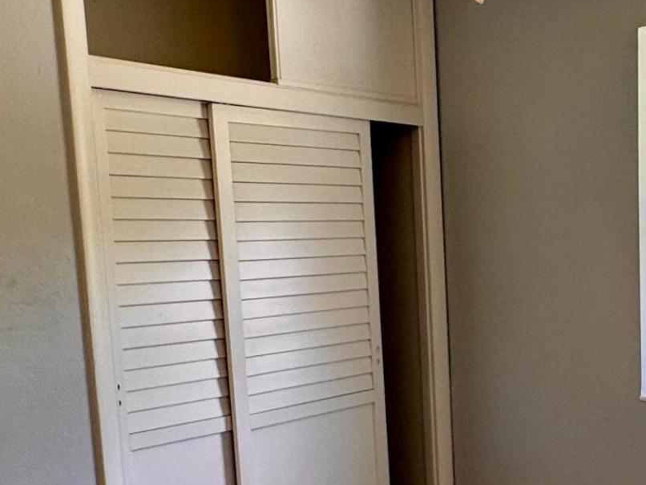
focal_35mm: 50
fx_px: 933
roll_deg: +0.8
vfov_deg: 28.7
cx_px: 596
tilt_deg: -7.7
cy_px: 355
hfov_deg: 35.6
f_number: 2.2
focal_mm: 2.22
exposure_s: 1/120
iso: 125
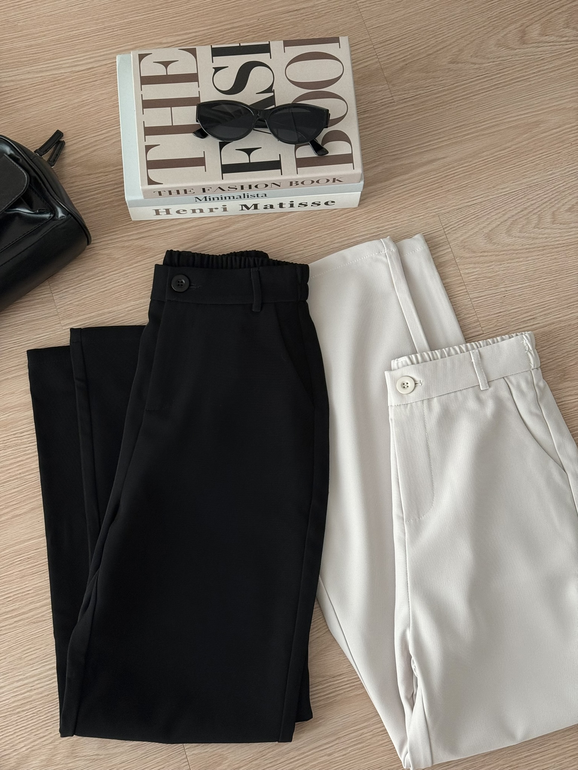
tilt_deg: -76.2
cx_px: 289
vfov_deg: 39.7
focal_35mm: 48
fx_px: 1069
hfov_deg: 30.3
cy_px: 385
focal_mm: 6.76
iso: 100
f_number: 1.78
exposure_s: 1/80
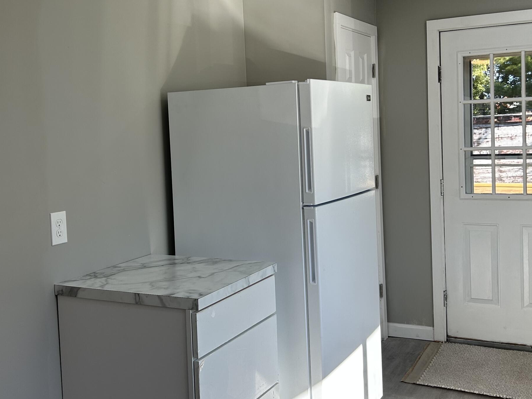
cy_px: 170
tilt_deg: -1.5
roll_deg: +3.7
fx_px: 661
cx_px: 265
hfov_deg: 43.9
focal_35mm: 43
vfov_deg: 33.5
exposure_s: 1/358
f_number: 1.5
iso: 50
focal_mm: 5.7
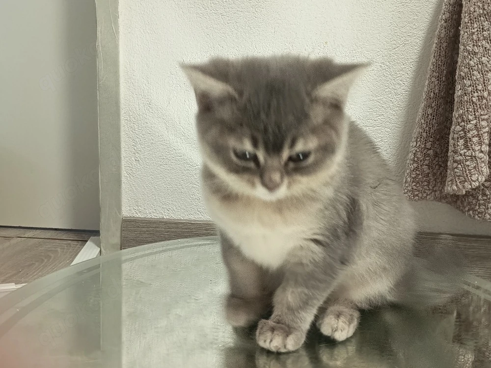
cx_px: 246
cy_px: 184
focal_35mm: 44
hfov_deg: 42.9
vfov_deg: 32.9
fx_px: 624
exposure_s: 1/20
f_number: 1.7
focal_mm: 5.27
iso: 968
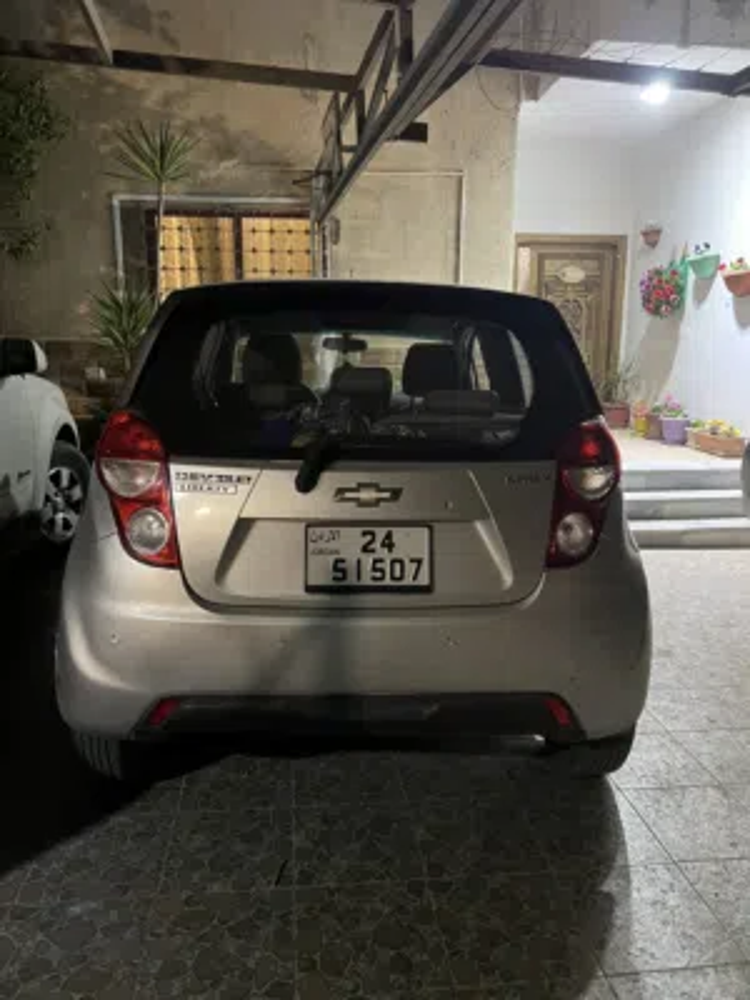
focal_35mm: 26
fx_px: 751
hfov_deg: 53.1
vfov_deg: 67.3
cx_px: 375
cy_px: 500
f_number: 1.5
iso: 640
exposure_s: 1/33
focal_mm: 5.7
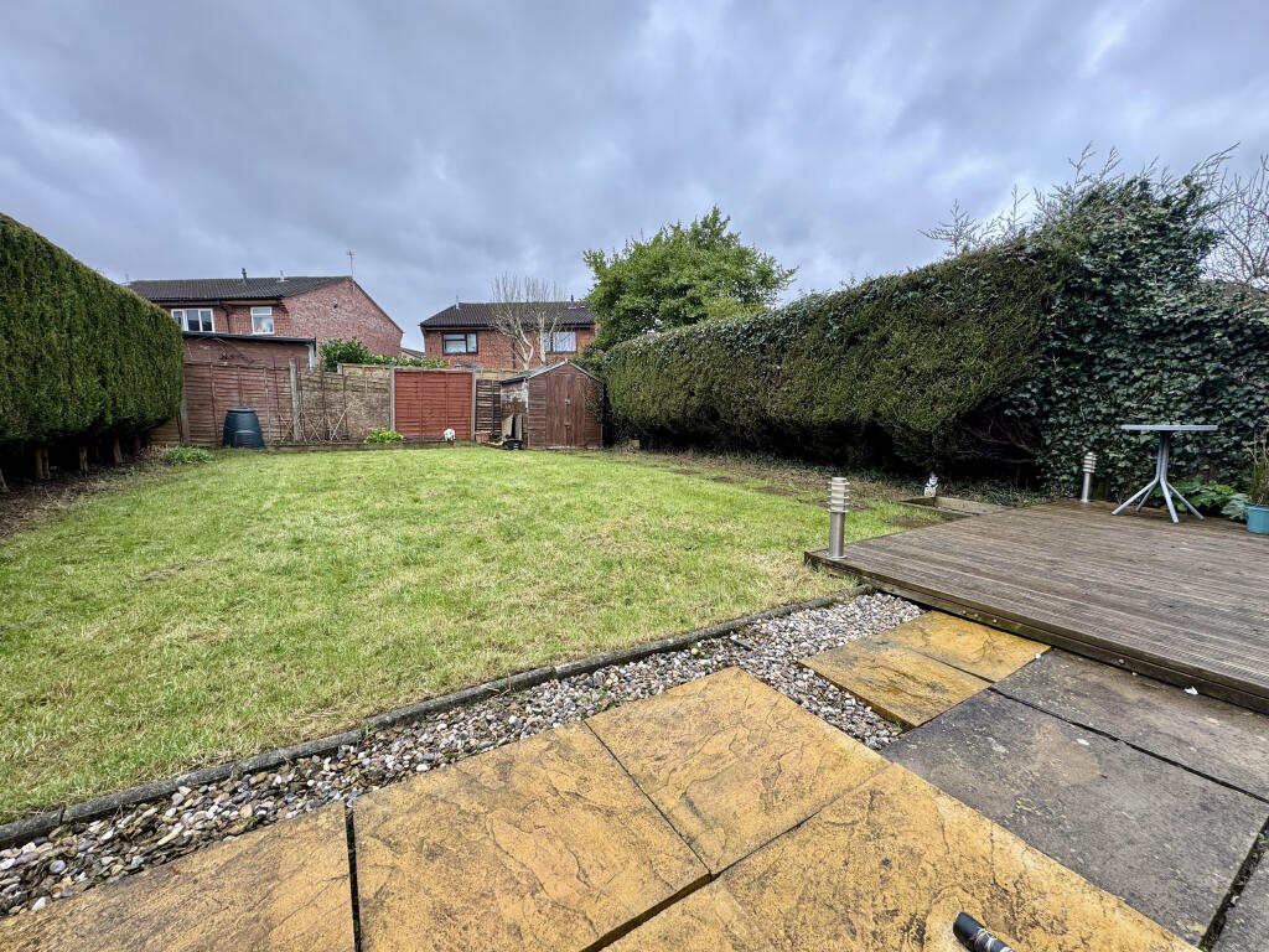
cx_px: 634
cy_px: 476
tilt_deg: -6.1
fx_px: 513
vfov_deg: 85.7
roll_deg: +0.1
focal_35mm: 14
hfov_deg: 102.1
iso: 64
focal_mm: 2.22
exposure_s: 1/99
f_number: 2.2
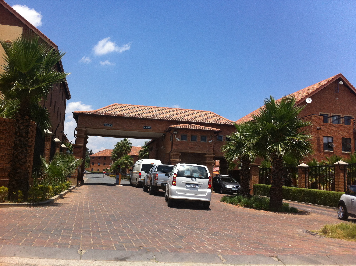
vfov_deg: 40.6
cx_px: 178
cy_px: 133
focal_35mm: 35
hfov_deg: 52.7
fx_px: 359
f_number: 2.8
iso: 80
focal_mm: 3.85
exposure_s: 1/1436
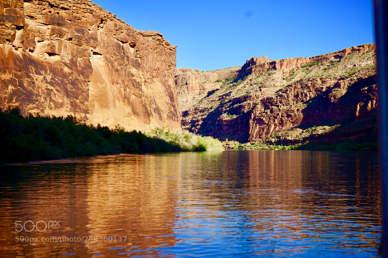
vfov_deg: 19.7
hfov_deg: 29.2
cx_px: 194
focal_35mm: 69
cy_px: 129
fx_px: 743
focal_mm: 69
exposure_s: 1/200
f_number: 5.6
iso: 125
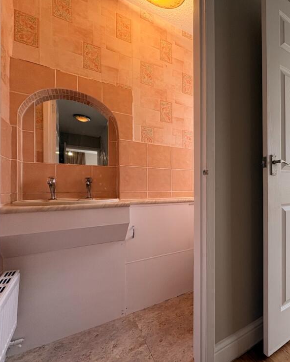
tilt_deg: +0.3
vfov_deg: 83.3
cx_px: 239
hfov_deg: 63.6
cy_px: 186
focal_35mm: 19
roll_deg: +1.0
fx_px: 204
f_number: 2.2
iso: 125
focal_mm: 2.22
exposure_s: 1/99
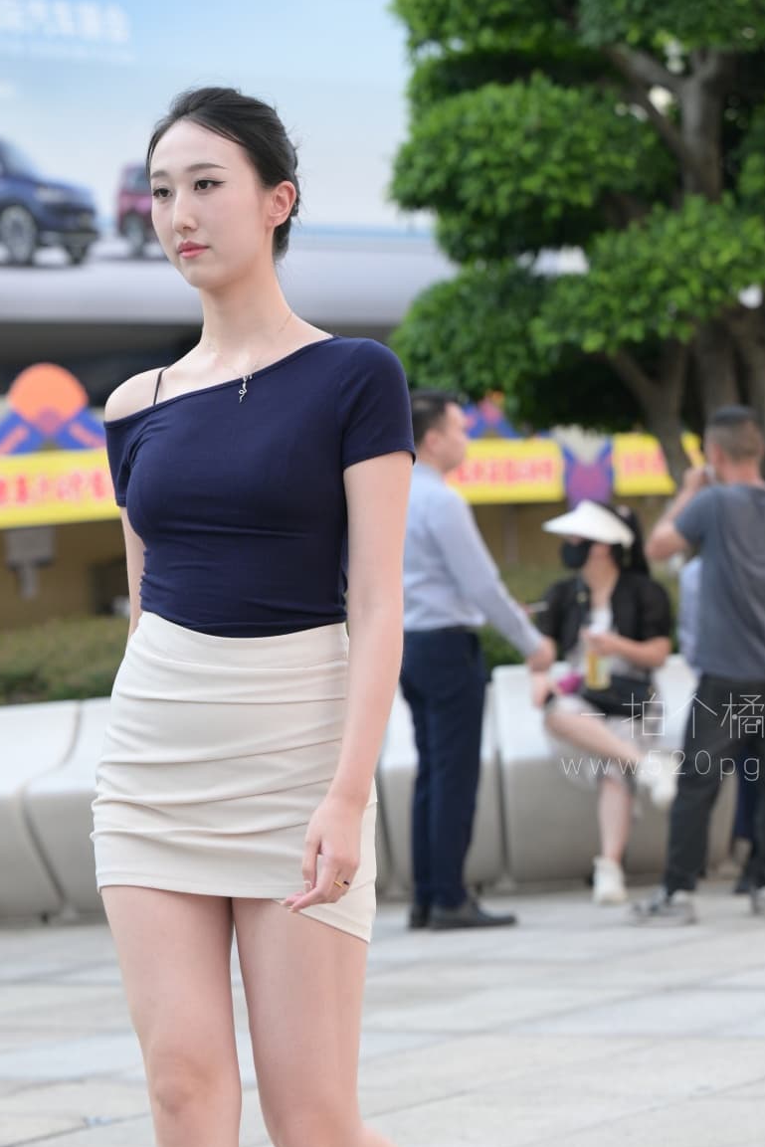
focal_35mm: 128
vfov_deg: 16.0
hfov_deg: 10.7
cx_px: 342
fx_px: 4078
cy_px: 686
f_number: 4
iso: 400
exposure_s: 1/500
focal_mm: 82
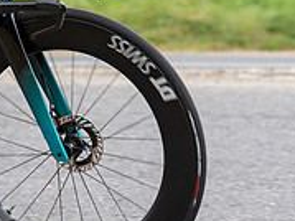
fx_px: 2844
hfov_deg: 5.9
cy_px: -116
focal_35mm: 334
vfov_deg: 4.4
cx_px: -160
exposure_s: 1/1000
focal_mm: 81
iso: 640
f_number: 4
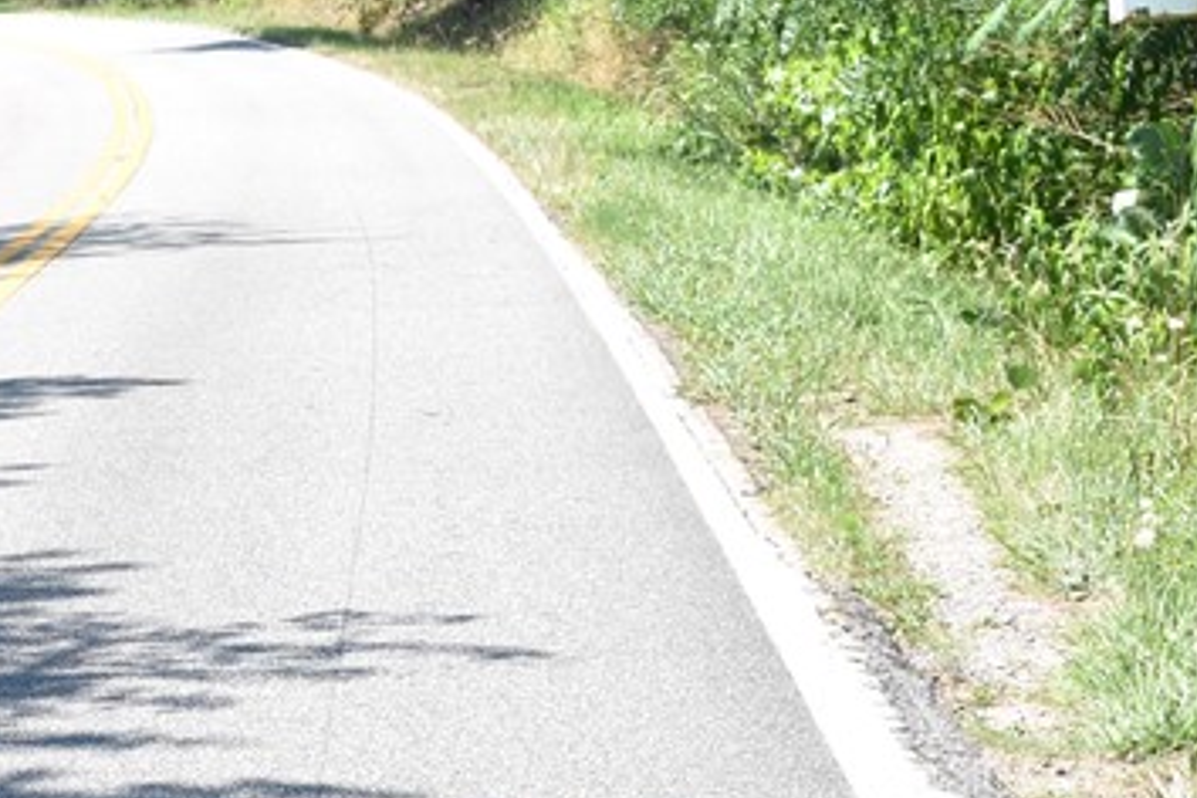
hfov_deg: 14.2
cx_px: 39
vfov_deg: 9.6
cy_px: 492
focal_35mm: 143
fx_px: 4739
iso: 100
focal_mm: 31
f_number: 6.3
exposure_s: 1/160
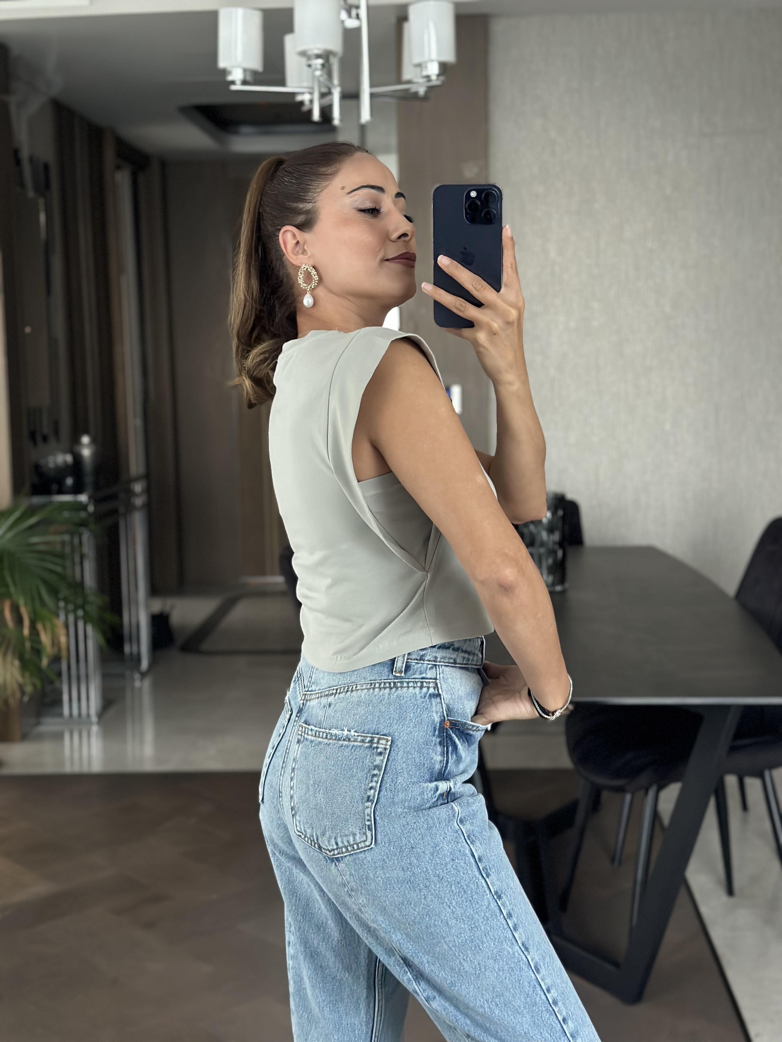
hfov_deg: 30.3
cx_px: 391
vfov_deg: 39.7
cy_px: 521
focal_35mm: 48
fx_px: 1446
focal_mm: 6.86
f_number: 1.78
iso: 400
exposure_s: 1/40
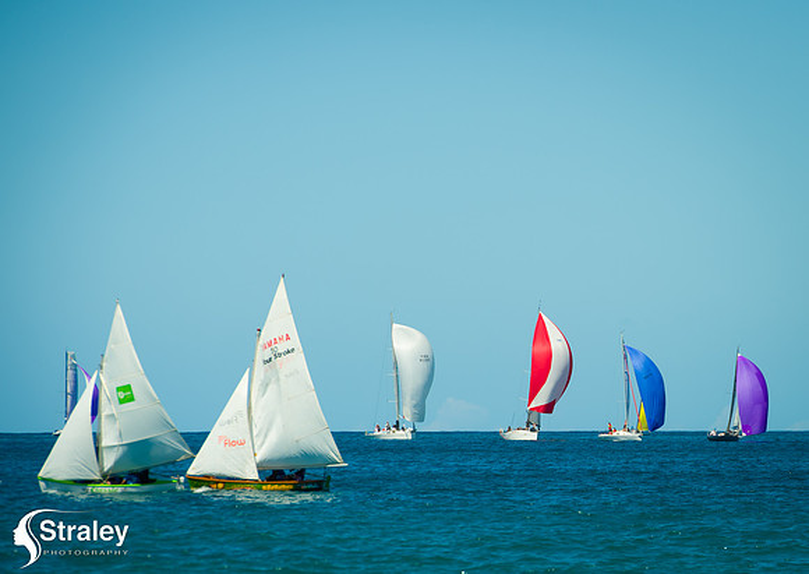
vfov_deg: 4.3
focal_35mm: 331
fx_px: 7584
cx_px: 571
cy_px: 388
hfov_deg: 6.1
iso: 100
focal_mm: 200
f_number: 8
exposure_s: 1/800
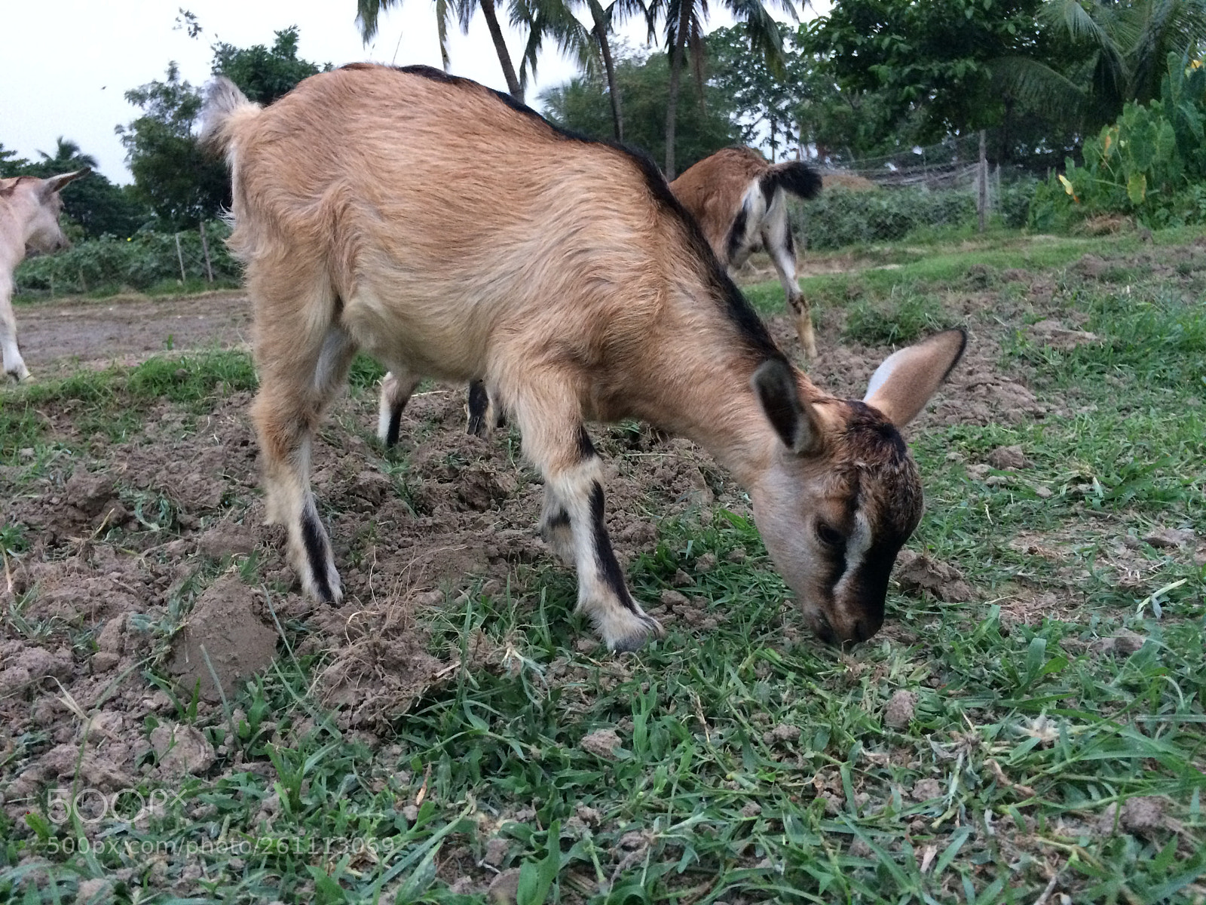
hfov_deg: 61.7
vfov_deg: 48.2
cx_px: 603
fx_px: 1010
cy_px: 452
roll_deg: +4.5
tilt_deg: -11.5
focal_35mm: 29
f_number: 2.2
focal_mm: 4.15
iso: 250
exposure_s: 1/33
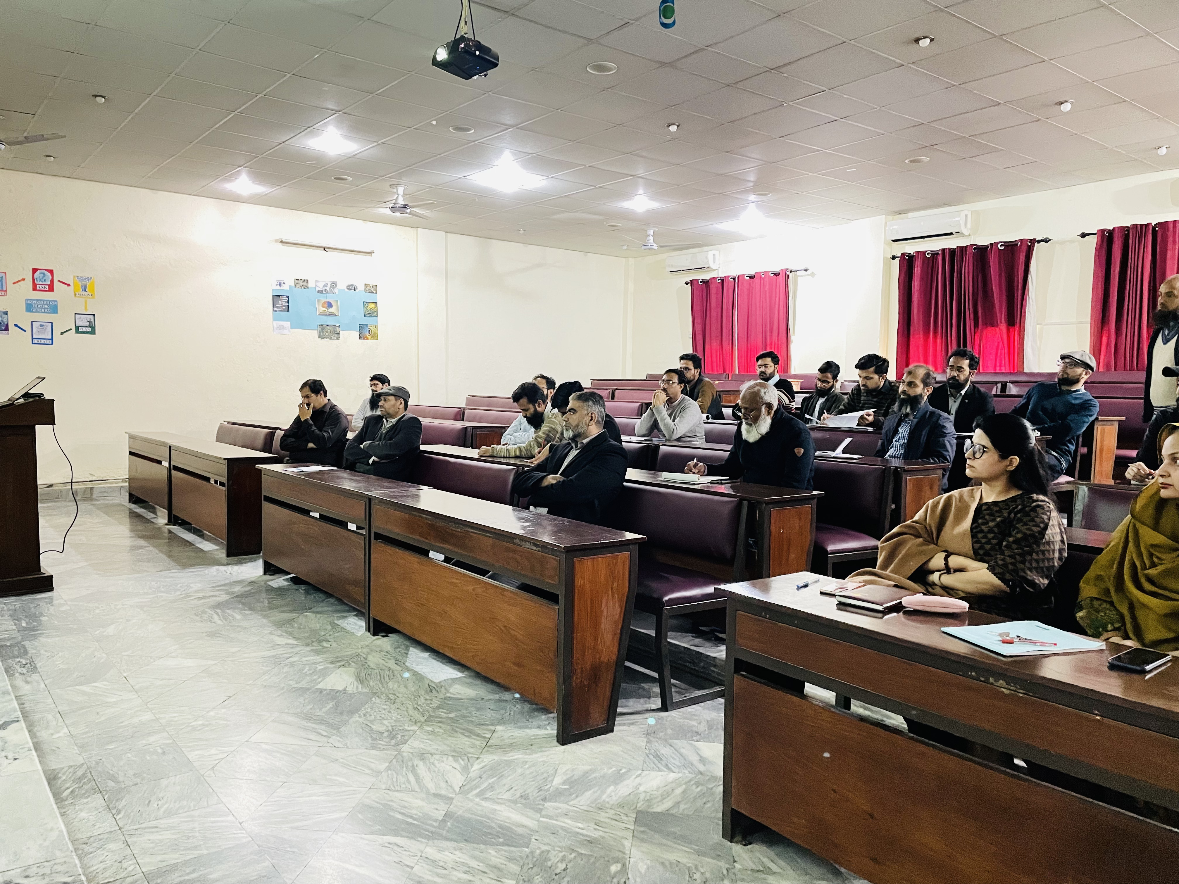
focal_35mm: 26
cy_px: 442
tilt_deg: -4.1
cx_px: 590
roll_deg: -0.9
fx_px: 886
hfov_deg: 67.3
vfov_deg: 53.1
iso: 1000
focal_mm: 4.2
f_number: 1.6
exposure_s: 1/20
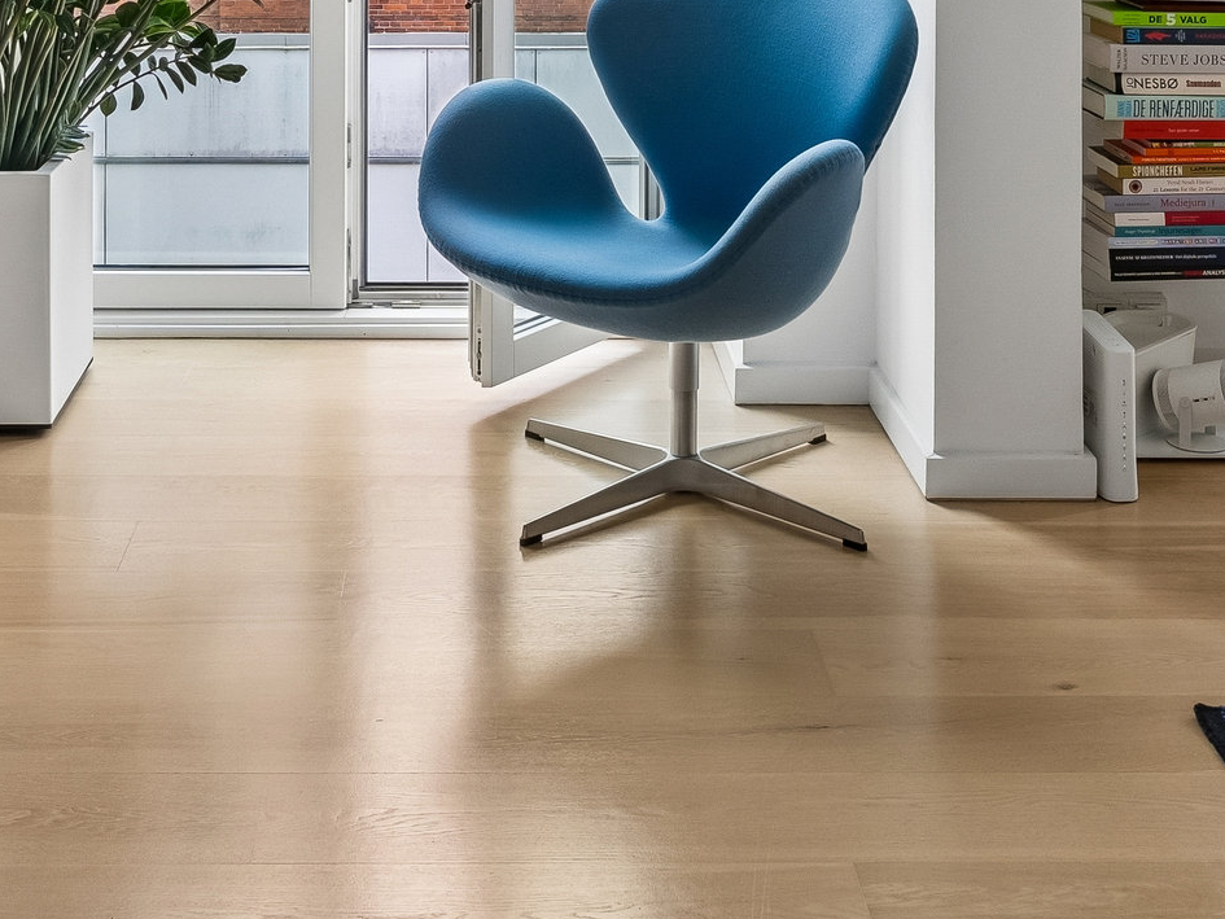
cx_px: 489
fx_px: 2123
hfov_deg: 32.1
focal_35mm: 60
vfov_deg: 22.1
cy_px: -255
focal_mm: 13.1
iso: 400
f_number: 7.1
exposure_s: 1/40
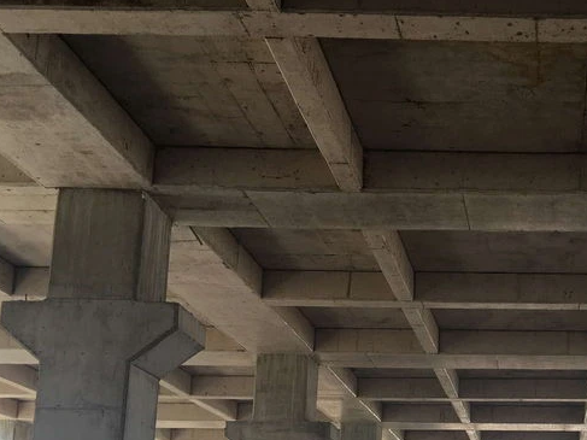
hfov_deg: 30.3
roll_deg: -0.9
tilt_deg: +11.8
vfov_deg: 23.6
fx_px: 1017
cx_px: 565
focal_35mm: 60
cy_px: 411
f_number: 2.2
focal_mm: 4.15
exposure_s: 1/128
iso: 25
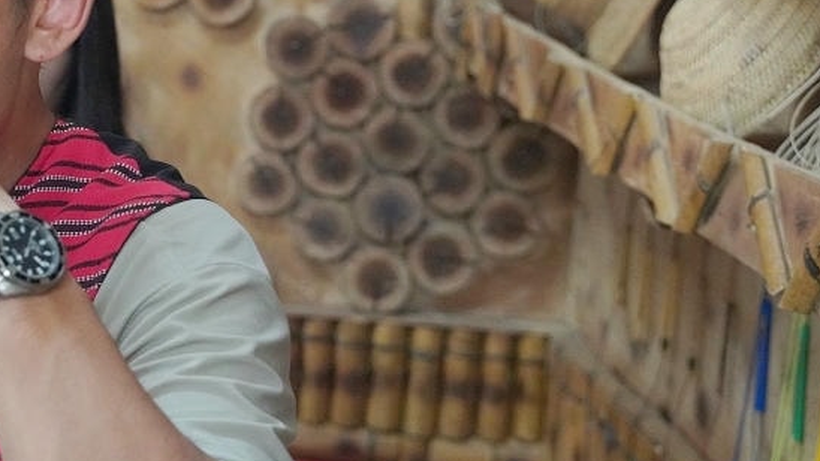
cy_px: -45
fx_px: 2043
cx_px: -45
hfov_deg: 21.7
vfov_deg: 12.6
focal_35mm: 94
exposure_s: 1/160
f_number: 4
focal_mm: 41
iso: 6400
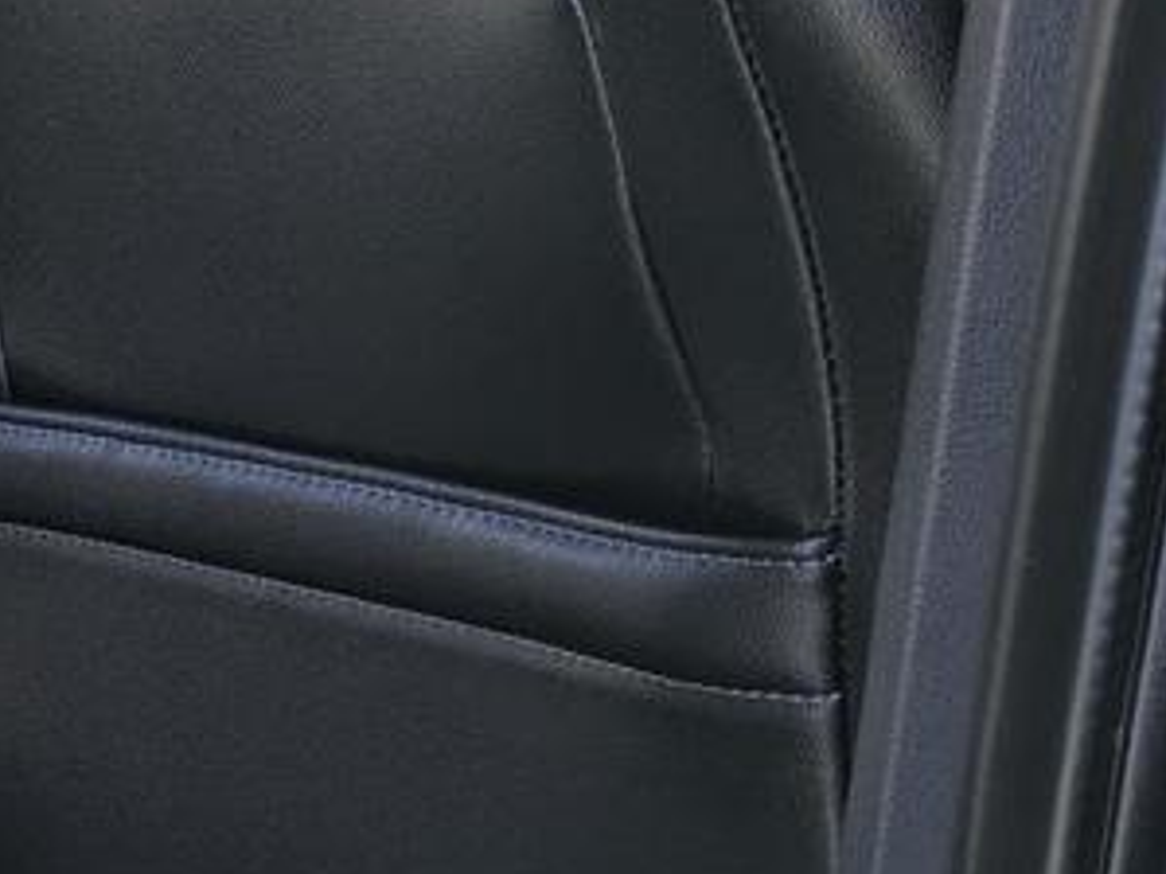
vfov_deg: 13.3
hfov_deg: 15.6
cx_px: -953
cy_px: 1139
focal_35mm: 107
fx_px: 3603
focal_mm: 5.43
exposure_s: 1/573
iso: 35
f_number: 1.89
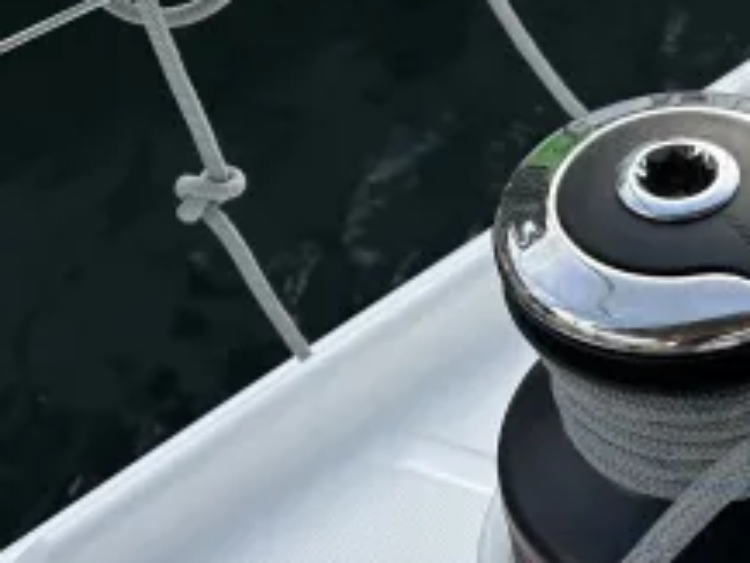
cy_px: 338
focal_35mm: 72
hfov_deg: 24.8
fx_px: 1561
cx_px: 864
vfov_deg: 20.4
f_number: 1.5
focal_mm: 5.7
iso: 50
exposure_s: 1/1100
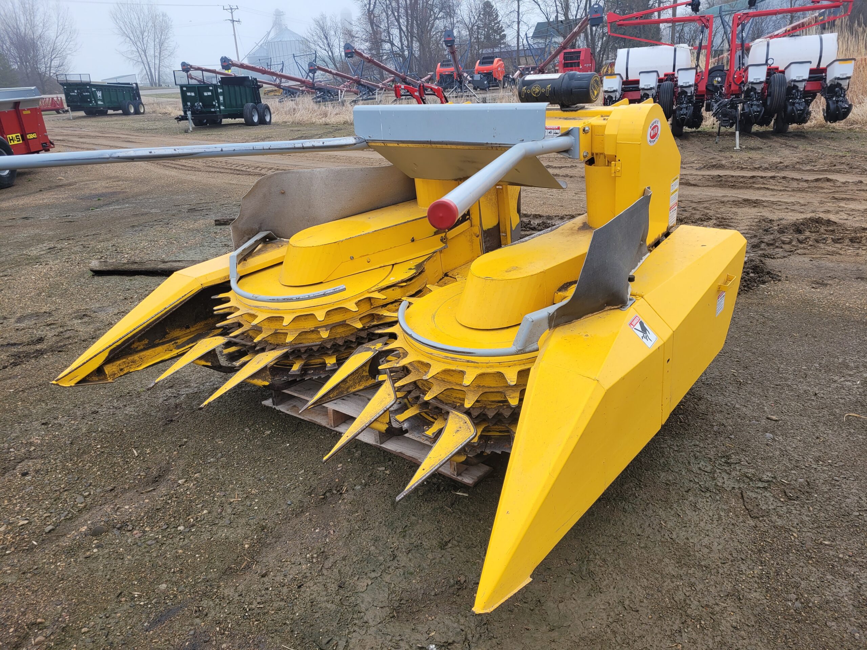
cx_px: 434
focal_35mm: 26
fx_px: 651
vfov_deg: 53.1
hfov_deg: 67.3
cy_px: 325
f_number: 1.8
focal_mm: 5.4
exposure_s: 1/199
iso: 40
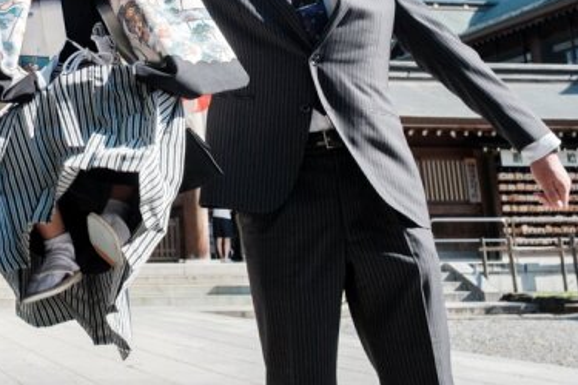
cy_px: -36
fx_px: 1027
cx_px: -3
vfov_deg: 20.3
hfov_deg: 29.3
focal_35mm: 64
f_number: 6.4
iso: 400
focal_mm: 16
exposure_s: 1/500
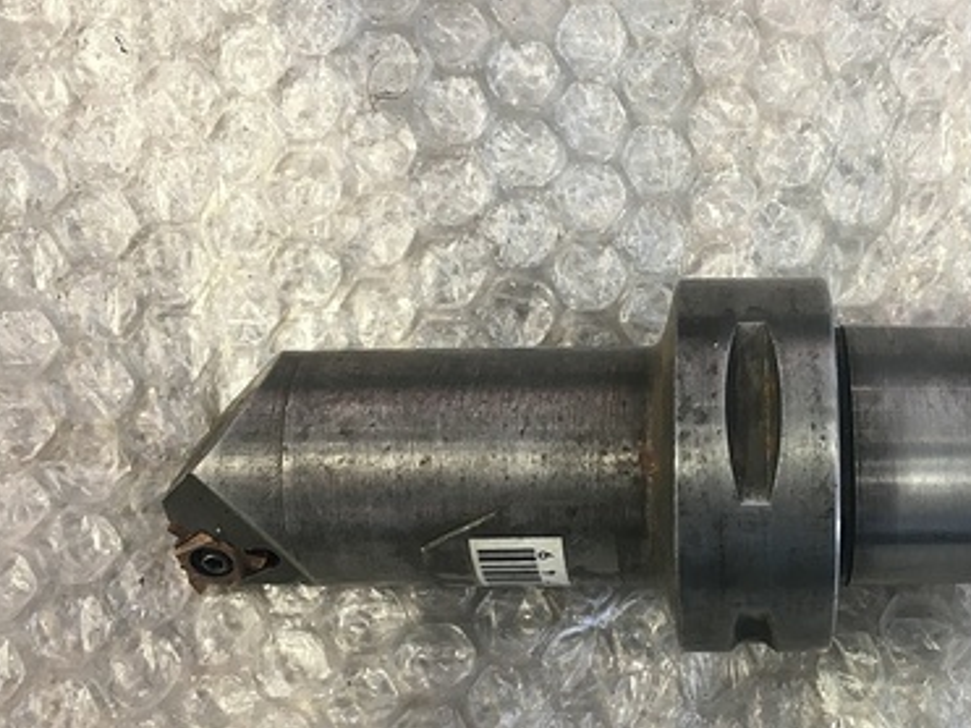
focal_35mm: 50
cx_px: 660
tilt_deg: -78.7
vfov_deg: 29.1
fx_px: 1402
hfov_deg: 37.7
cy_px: 398
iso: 50
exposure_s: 1/30
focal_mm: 4.15
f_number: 2.2
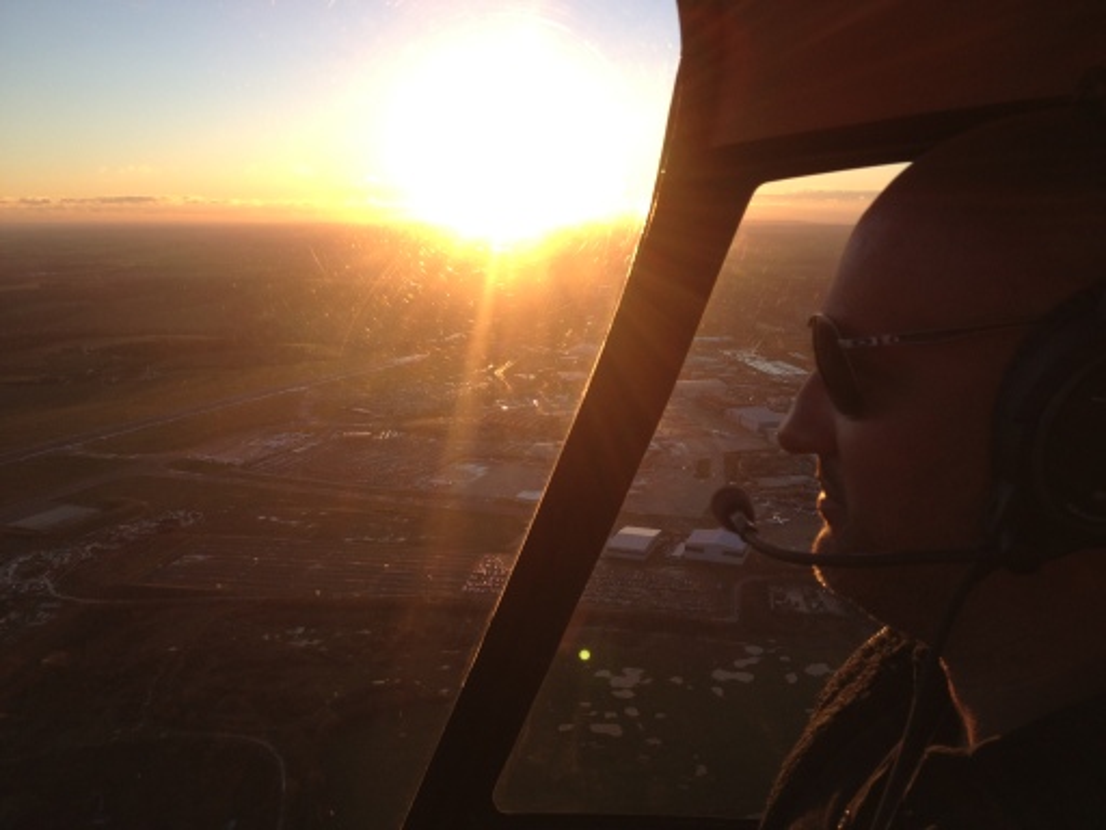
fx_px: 1118
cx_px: 553
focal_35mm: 35
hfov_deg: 52.6
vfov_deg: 40.7
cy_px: 415
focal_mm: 4.28
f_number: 2.4
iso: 64
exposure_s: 1/484
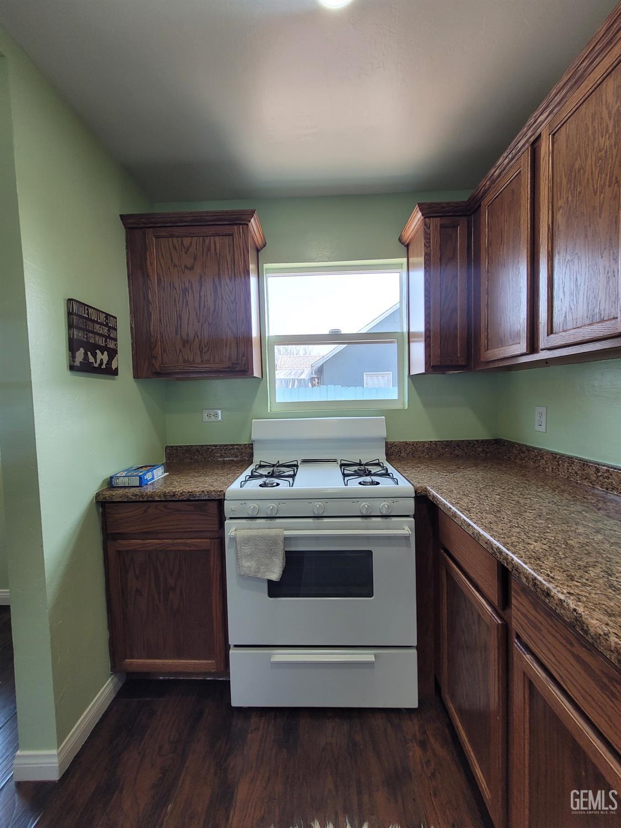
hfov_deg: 89.9
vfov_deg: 106.2
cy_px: 414
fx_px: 311
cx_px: 310
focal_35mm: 13
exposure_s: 1/60
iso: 64
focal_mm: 1.74
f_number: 2.2
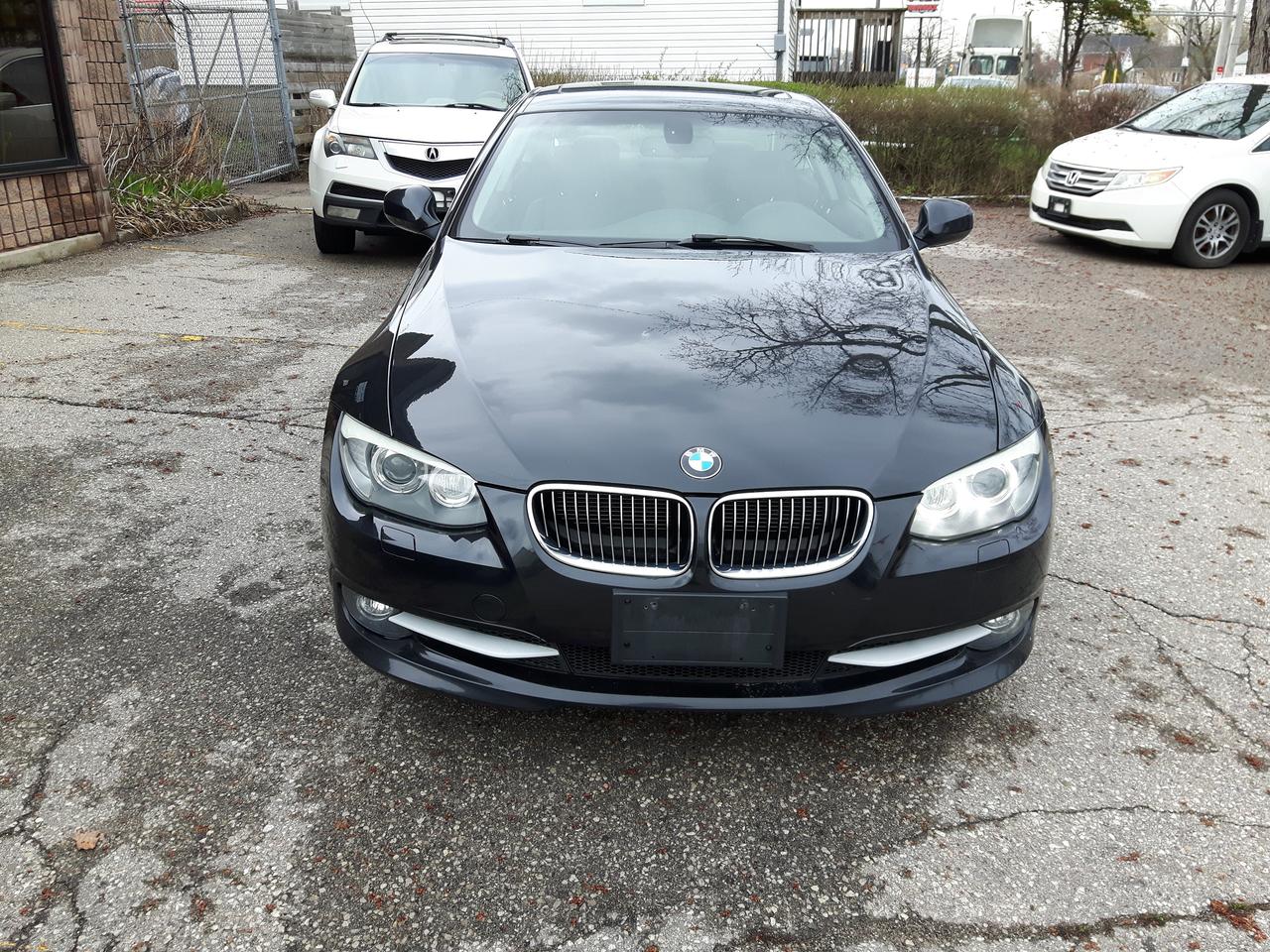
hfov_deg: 58.4
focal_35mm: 31
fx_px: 1137
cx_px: 635
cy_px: 476
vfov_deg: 45.4
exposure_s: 1/186
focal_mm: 3.7
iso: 40
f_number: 1.9
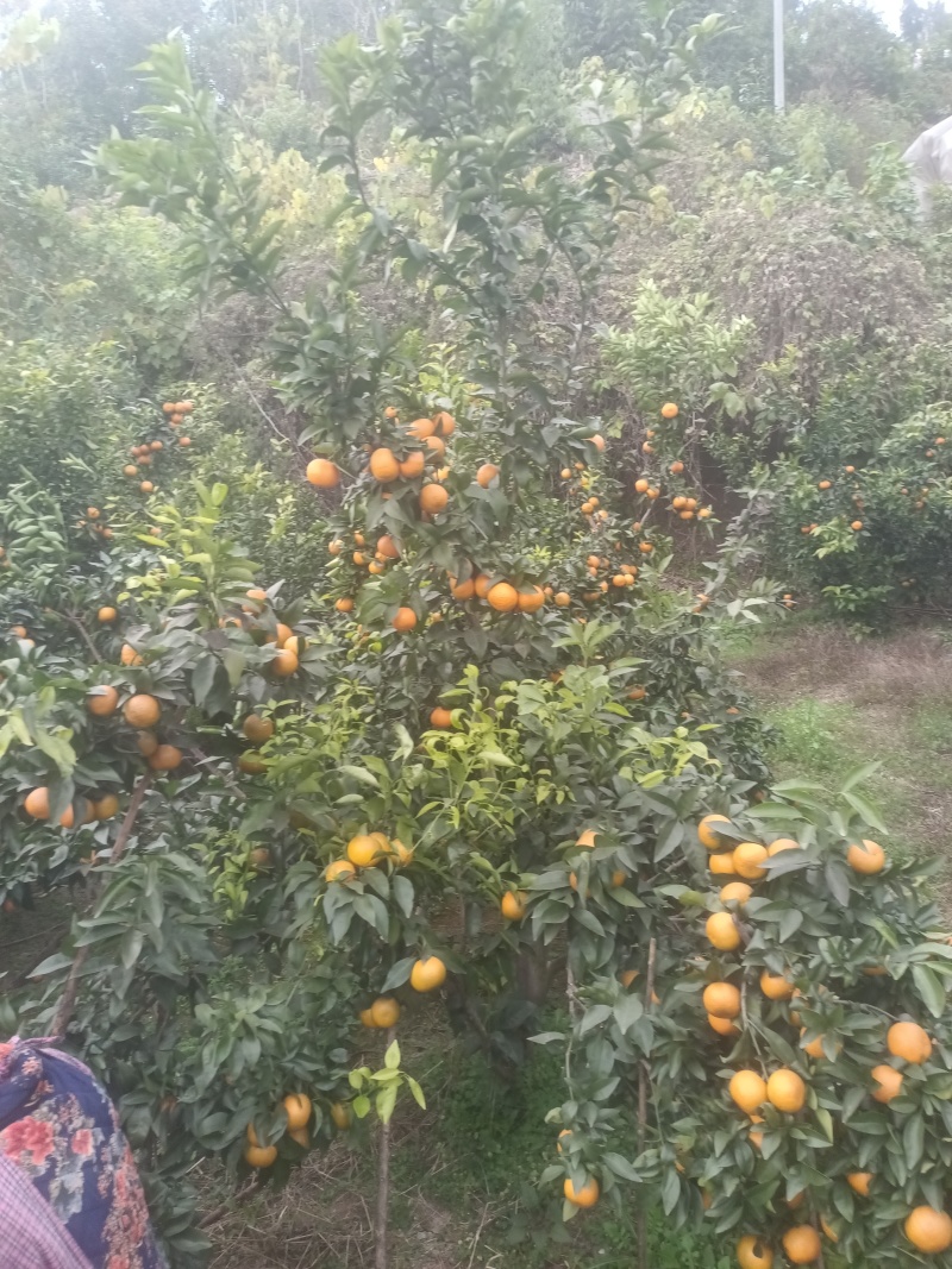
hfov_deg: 54.9
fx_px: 917
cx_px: 476
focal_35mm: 25
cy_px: 634
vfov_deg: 69.4
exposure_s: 1/100
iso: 350
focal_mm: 4.71
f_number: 1.79
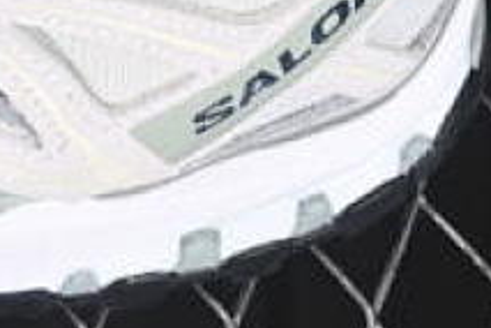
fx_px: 5182
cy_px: -157
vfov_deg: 3.6
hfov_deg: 5.3
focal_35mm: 380
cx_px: -436
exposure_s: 1/80
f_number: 7.1
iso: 160
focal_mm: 50
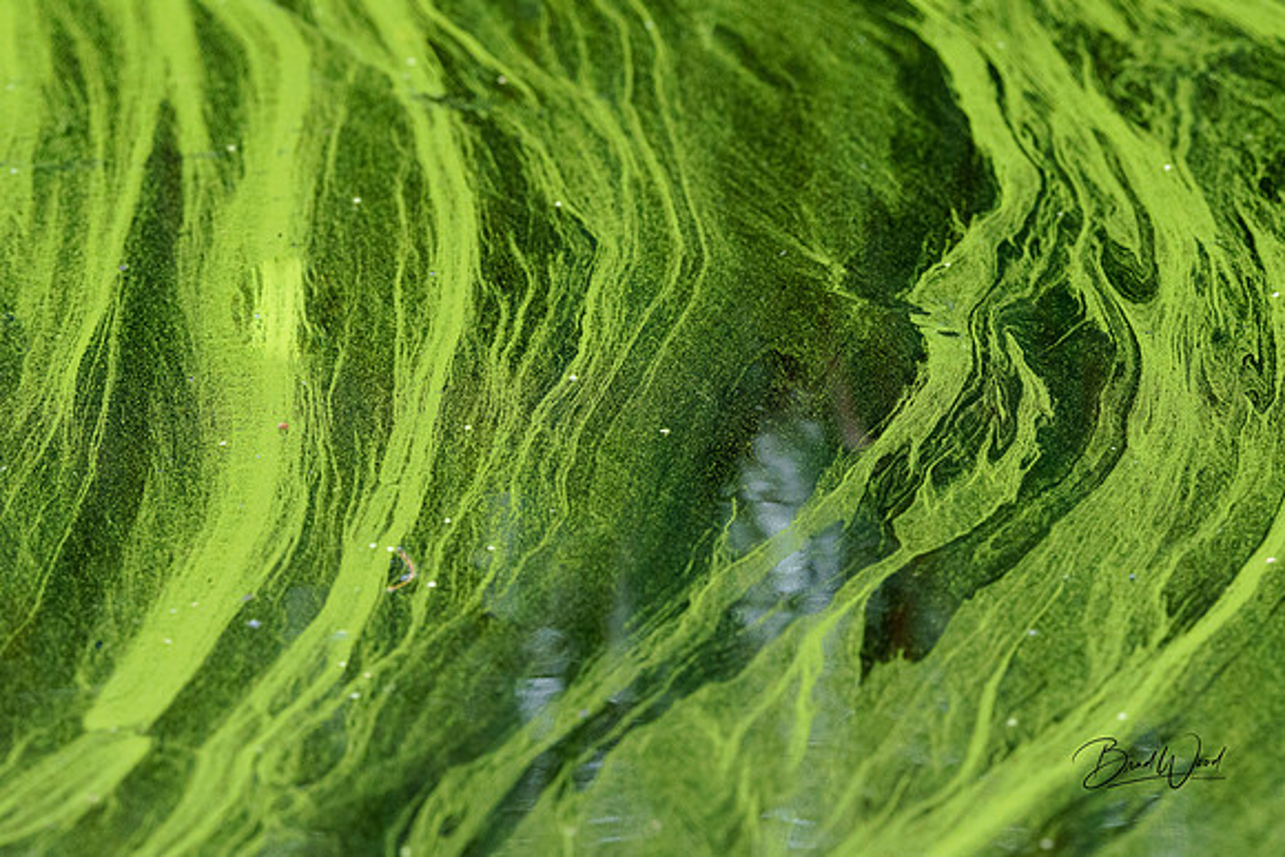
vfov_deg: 2.3
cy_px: 413
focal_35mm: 586
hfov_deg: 3.5
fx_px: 20916
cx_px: 619
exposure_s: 1/1250
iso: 5000
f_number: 10
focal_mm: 493
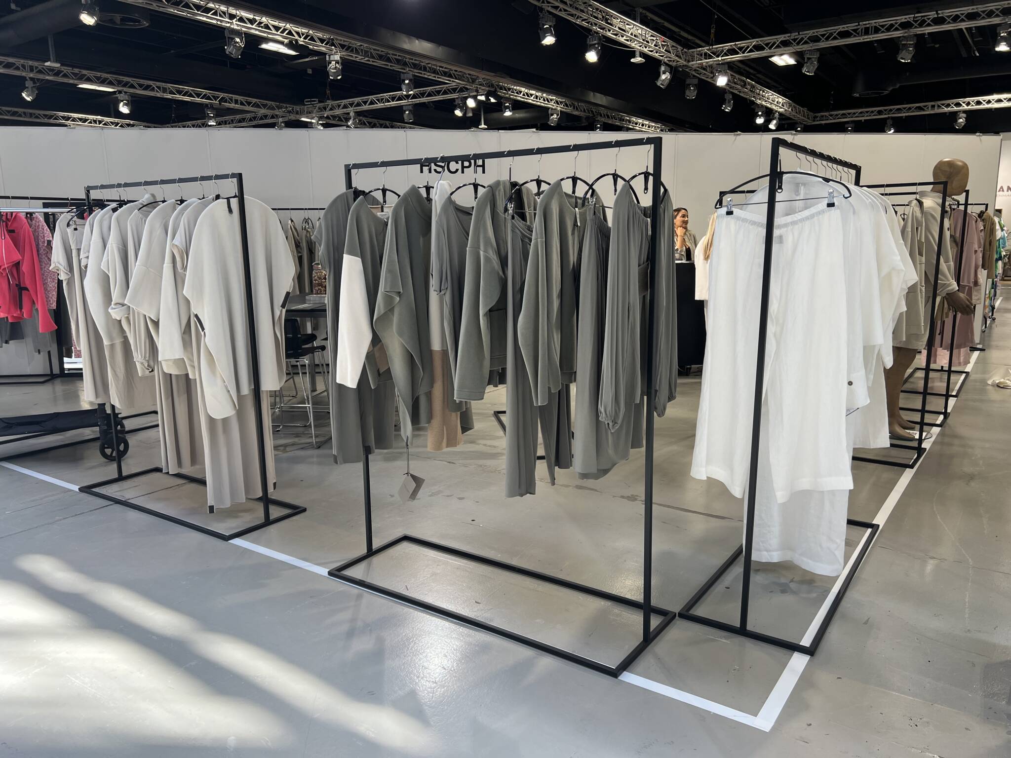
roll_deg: +1.1
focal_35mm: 26
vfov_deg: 53.1
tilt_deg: -10.7
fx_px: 759
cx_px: 506
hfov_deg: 67.3
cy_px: 379
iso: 40
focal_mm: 5.7
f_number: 1.5
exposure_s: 1/100
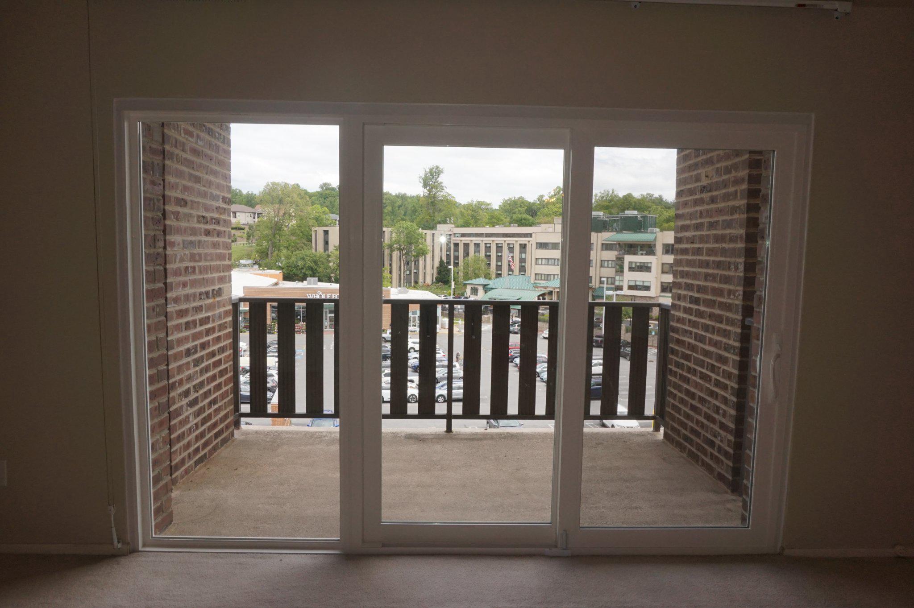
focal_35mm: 24
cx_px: 457
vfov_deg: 53.1
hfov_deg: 73.8
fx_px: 609
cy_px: 304
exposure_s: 1/125
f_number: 13
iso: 400
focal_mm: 16
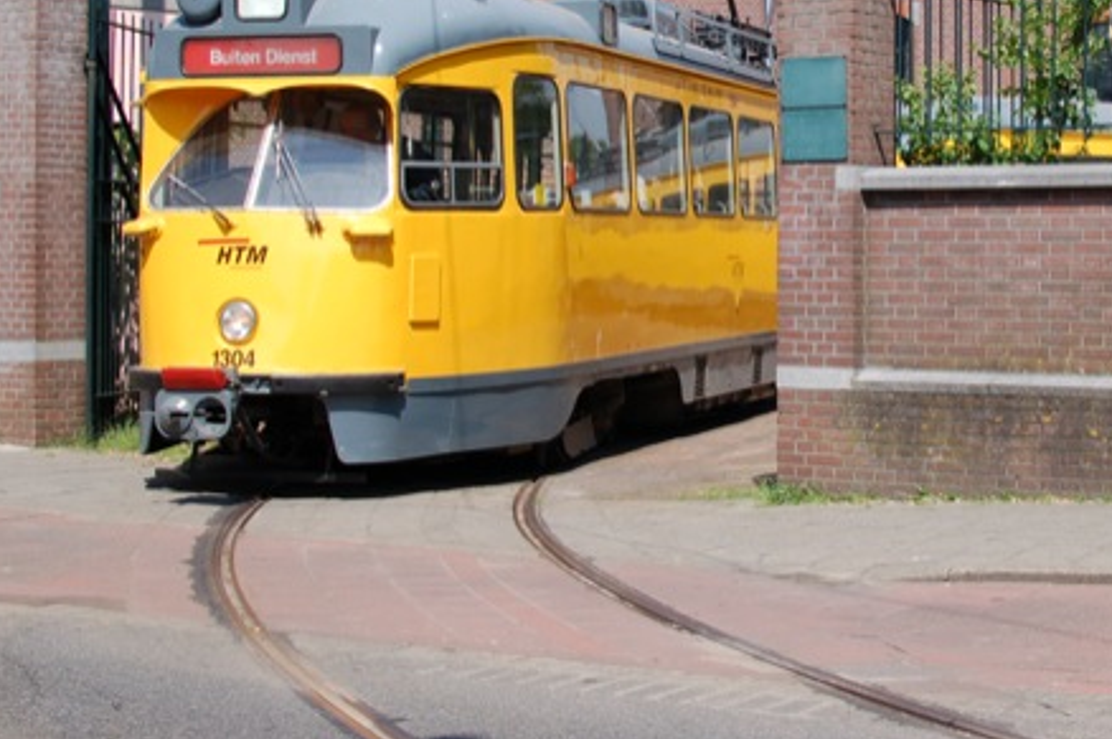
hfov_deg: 26.3
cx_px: 718
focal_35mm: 77
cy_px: 232
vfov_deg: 17.7
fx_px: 2367
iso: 400
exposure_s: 1/500
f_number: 11
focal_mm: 35
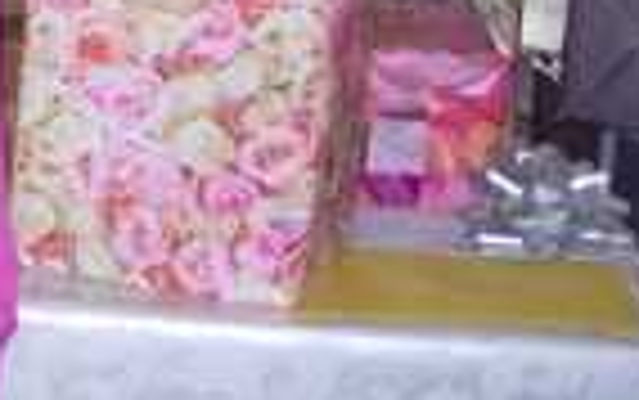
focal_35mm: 161
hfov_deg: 12.3
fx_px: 2806
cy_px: -431
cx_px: -360
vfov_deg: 7.8
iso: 79
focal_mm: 7.8
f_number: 2.8
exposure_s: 1/32
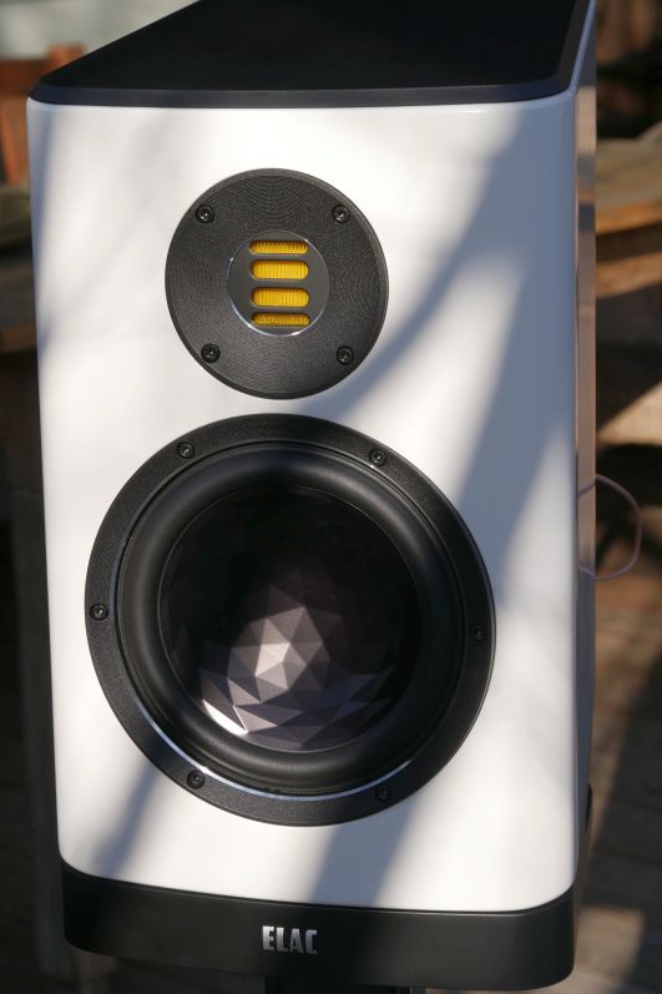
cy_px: 497
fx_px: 2649
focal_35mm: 96
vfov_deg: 21.2
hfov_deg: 14.2
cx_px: 293
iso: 200
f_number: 7.1
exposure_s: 1/400
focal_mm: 46
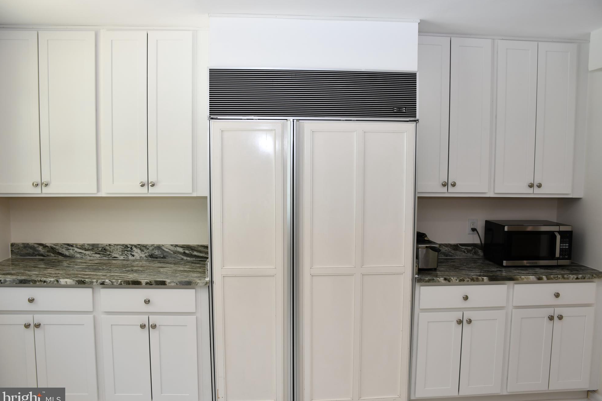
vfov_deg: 46.4
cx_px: 310
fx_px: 468
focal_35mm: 28
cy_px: 202
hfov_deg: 65.5
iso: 200
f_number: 5
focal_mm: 18
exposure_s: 1/100
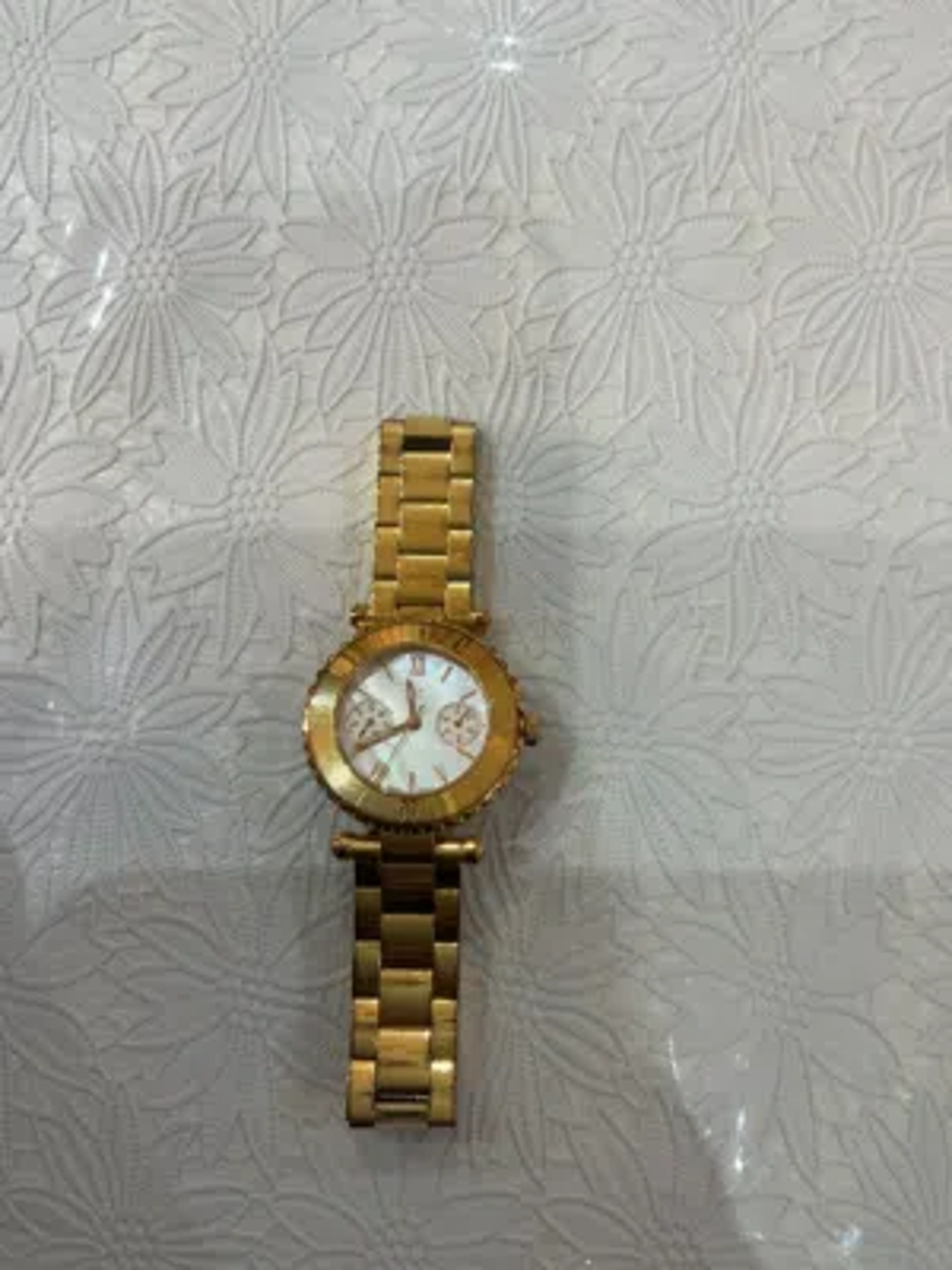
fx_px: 1063
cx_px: 476
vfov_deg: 61.7
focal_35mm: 29
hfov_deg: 48.2
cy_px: 635
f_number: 1.8
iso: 100
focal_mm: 3
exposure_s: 1/50
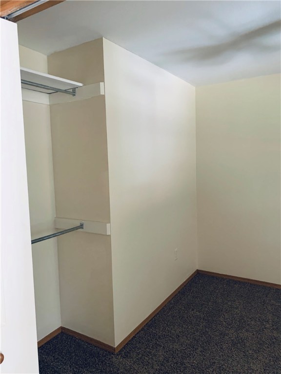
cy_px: 187
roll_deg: +1.8
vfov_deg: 67.3
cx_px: 140
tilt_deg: -4.1
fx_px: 281
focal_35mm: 26
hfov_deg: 53.1
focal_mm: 4.25
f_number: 1.8
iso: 400
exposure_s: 1/48
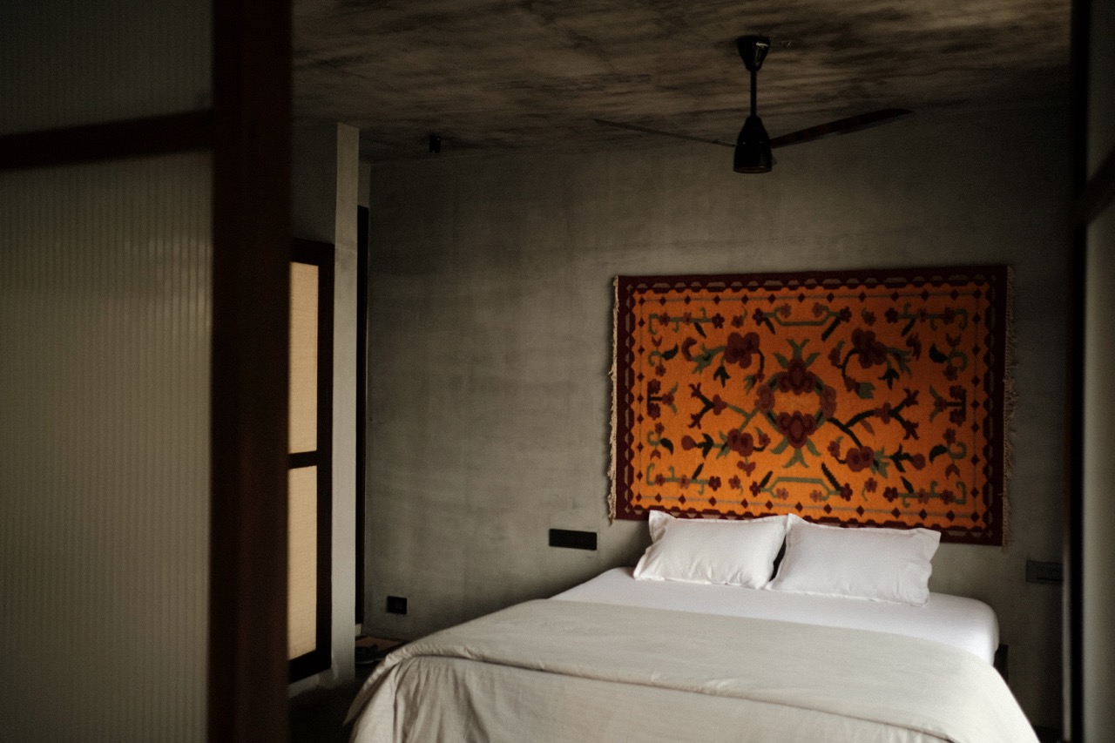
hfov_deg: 54.4
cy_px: 372
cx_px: 558
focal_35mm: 35
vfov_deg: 37.8
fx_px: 1084
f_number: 2
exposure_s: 1/125
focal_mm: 23
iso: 200
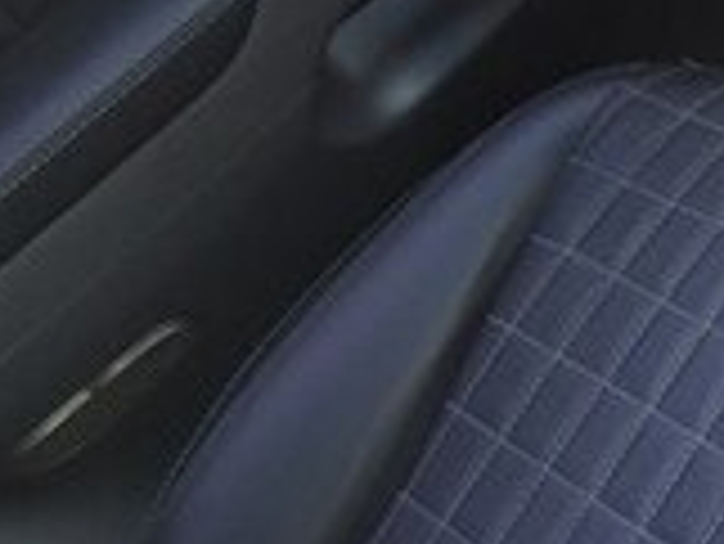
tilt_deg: -33.2
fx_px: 2491
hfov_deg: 13.9
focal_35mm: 119
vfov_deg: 11.9
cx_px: 1461
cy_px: -272
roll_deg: +26.1
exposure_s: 1/50
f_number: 2.2
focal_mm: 4.15
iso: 40
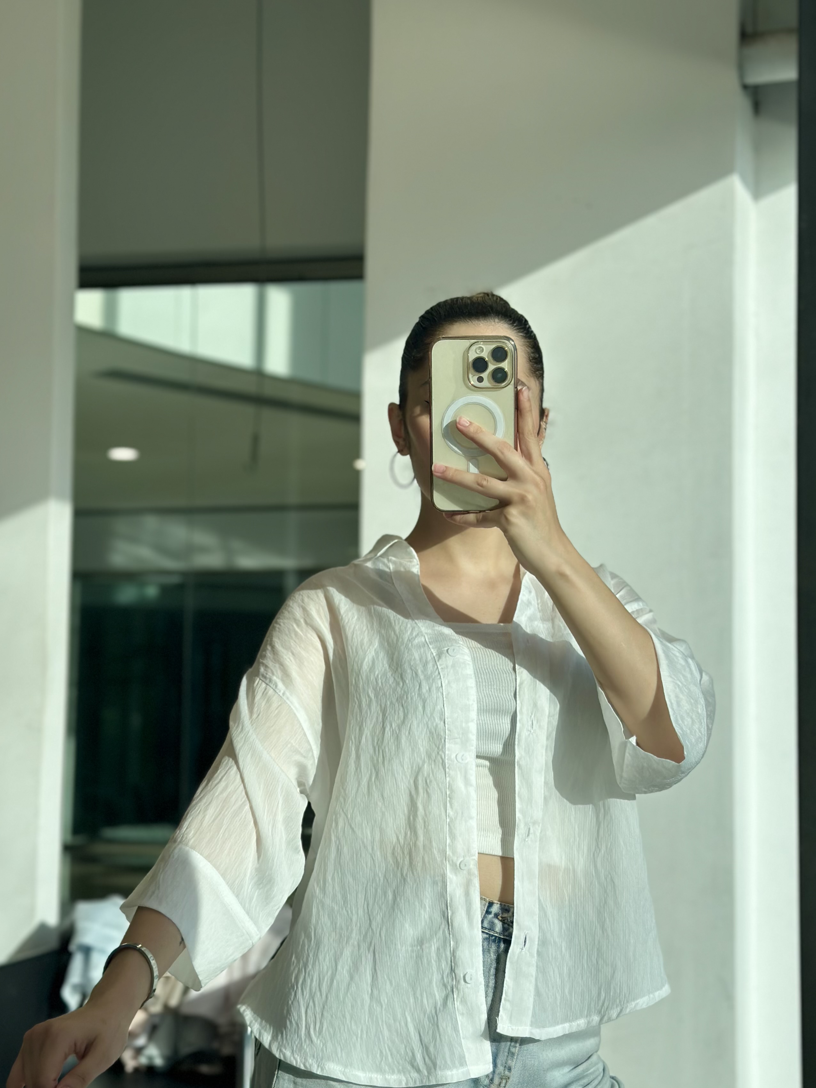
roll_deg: -0.5
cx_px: 453
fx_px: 1791
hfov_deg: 25.6
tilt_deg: -17.6
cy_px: 592
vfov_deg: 33.8
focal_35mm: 57
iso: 100
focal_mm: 6.86
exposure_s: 1/2028
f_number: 1.78
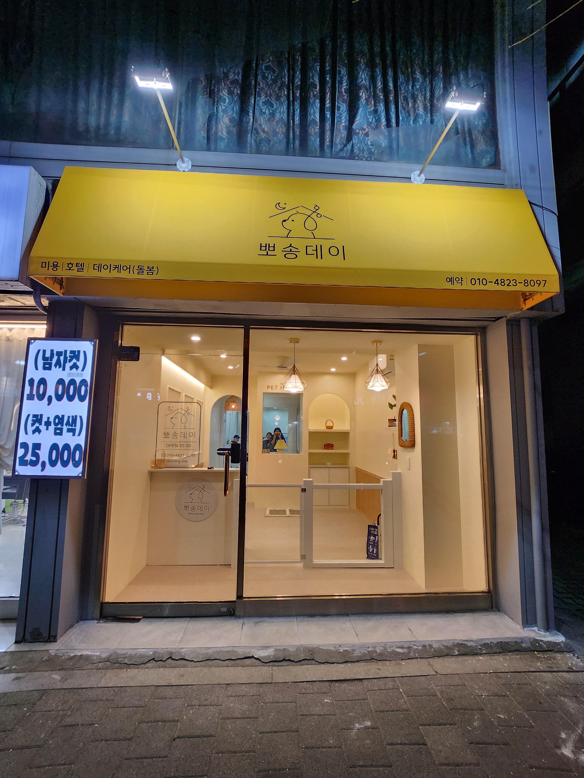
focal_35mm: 13
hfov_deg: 89.9
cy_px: 389
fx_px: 292
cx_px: 292
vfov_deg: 106.2
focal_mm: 1.7
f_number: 2.2
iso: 125
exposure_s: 1/60
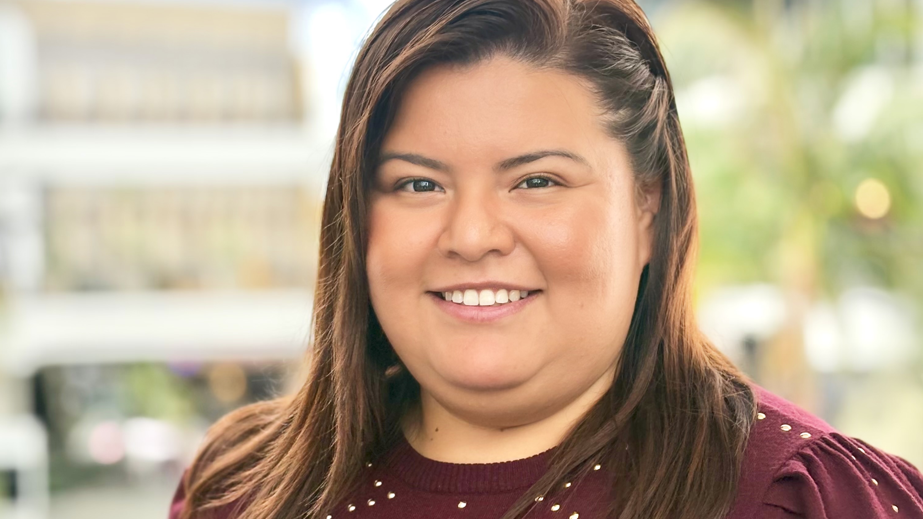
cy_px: 324
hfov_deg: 27.9
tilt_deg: -1.6
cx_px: 462
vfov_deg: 15.9
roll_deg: +1.1
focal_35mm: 76
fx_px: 1860
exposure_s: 1/1312
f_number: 1.6
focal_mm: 5.96
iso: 50
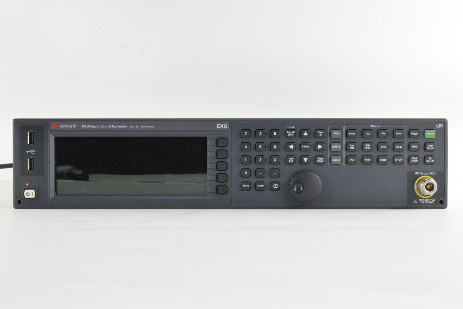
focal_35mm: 60
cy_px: 154
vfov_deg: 22.6
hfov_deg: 33.4
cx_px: 232
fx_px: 772
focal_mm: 40
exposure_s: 1/30
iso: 1600
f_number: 22
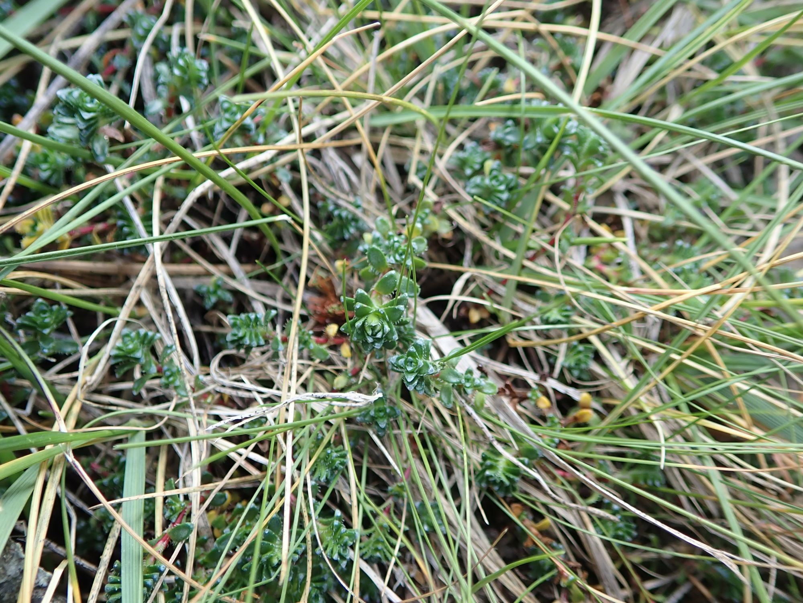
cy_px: 302
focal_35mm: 30
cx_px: 402
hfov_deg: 60.0
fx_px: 696
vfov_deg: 46.8
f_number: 2.3
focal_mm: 5.5
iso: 100
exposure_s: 1/100
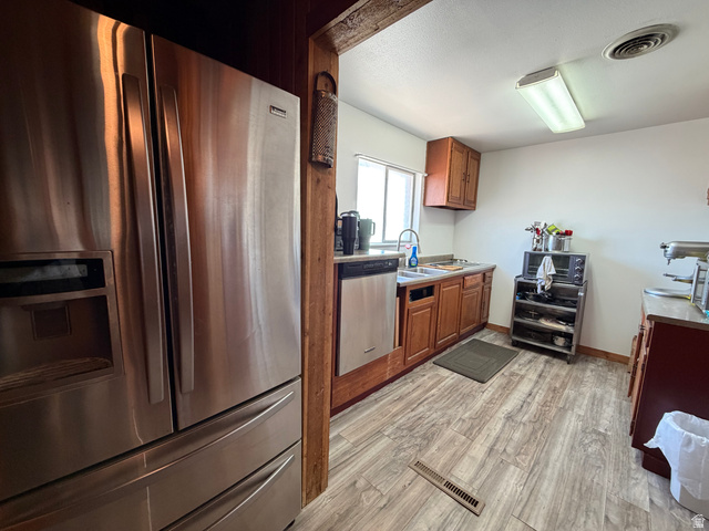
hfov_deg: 102.1
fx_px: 287
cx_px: 354
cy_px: 266
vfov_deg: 85.7
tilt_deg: -7.0
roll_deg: -2.4
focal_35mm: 14
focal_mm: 2.22
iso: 320
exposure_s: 1/60
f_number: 2.2
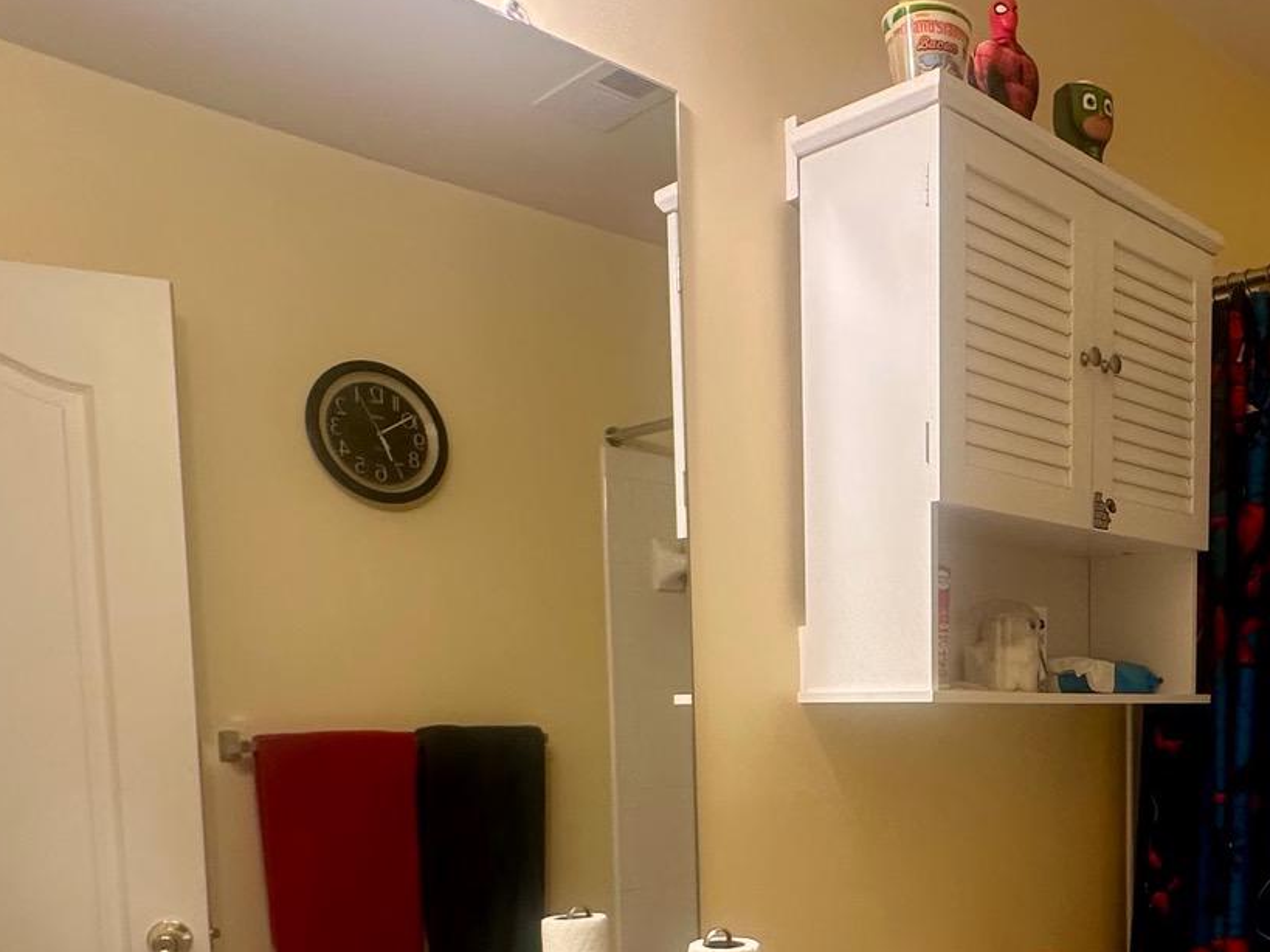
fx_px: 1284
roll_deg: -0.6
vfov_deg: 38.3
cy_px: 833
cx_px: 1000
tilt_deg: -4.4
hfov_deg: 49.8
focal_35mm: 35
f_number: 2.2
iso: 160
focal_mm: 2.22
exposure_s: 1/60
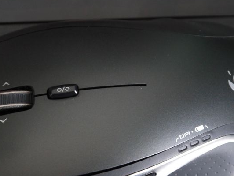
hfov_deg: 12.5
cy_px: 124
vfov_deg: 9.4
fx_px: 1068
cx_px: 102
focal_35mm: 158
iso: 400
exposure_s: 1/8
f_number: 5.6
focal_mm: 42
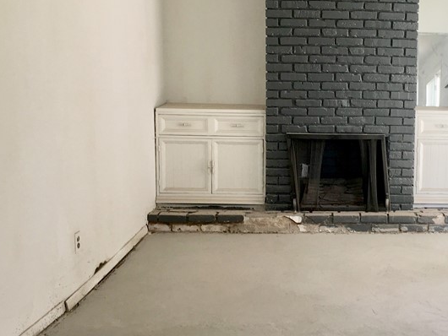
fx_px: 725
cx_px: 371
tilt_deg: -7.6
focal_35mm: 56
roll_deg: -0.8
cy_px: 147
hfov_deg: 33.2
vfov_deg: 26.1
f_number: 2.2
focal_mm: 4.15
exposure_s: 1/40
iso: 32
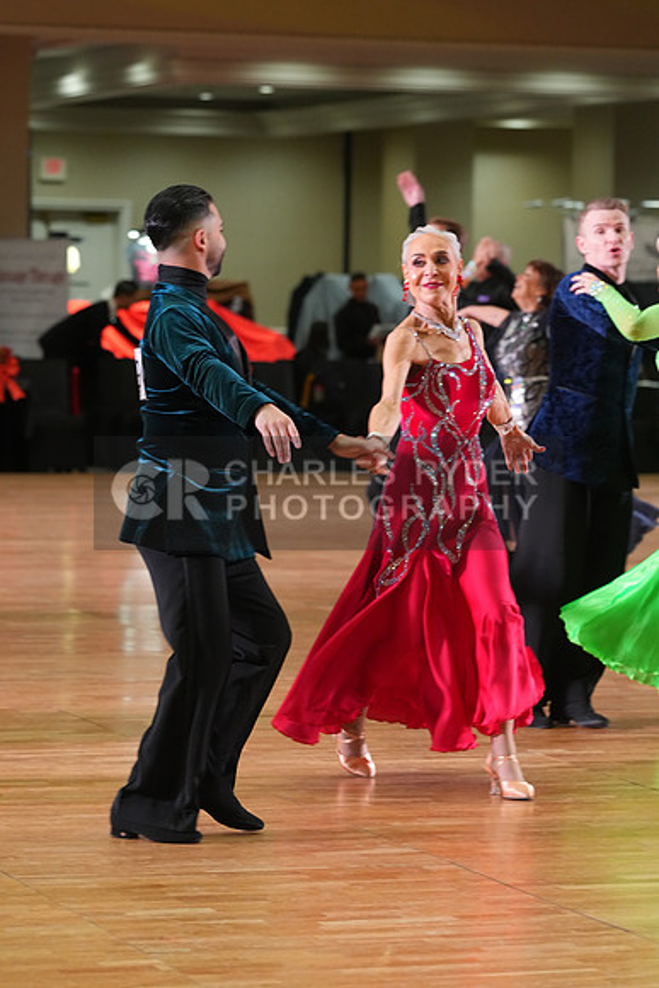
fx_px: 3869
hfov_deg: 9.7
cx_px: 330
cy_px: 494
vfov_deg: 14.5
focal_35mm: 141
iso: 3200
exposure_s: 1/200
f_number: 5
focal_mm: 141
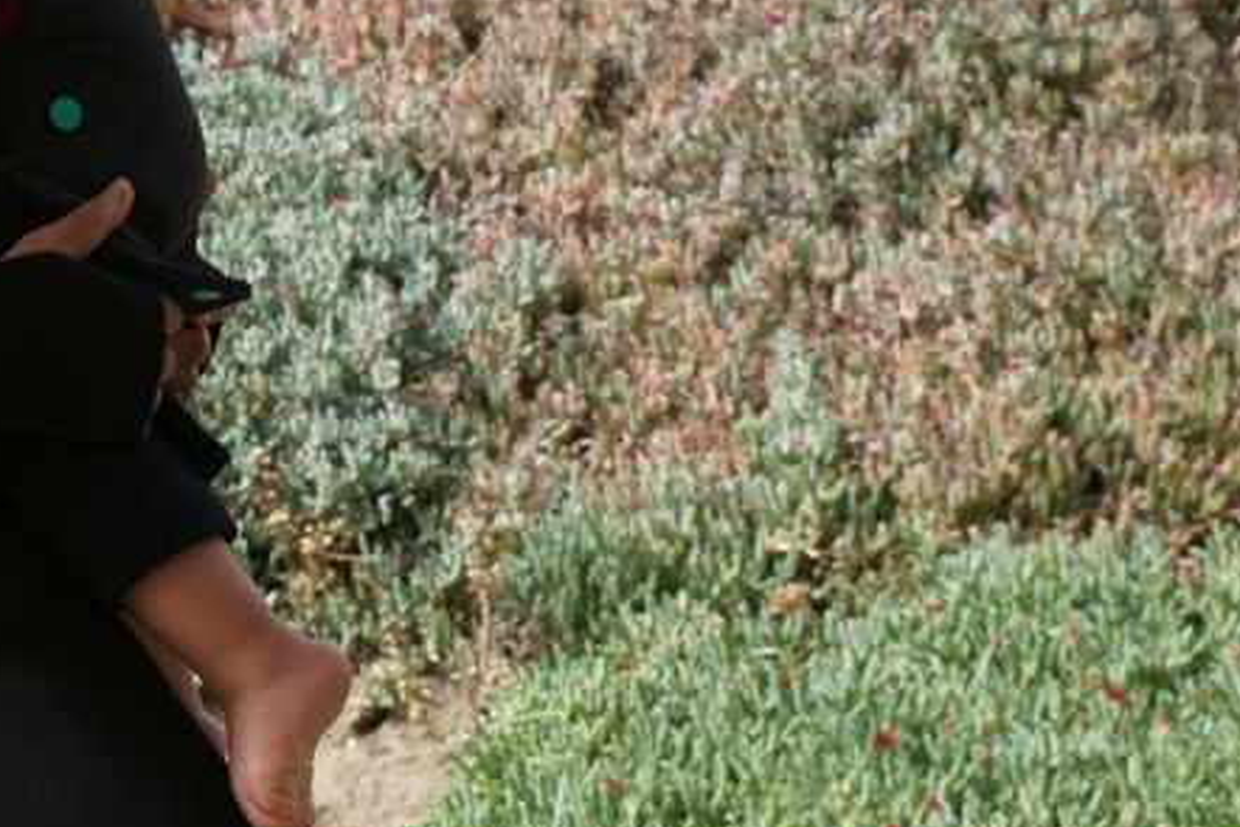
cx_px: -427
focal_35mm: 204
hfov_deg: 9.9
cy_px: 314
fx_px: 7026
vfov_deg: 6.7
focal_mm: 45
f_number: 7.1
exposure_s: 1/320
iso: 200
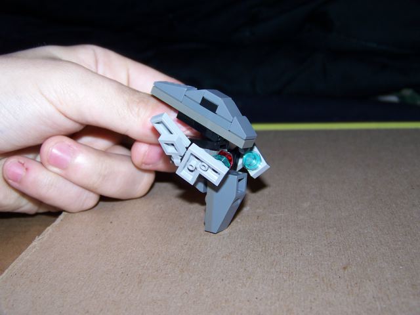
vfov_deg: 29.7
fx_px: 595
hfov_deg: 38.9
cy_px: 158
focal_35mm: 49
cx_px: 210
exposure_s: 1/30
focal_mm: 7.6
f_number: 2.8
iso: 64
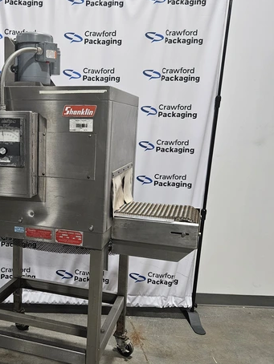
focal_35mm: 38
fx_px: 401
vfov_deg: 48.9
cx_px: 57
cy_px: 193
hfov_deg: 36.5
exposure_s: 1/170
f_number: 1.8
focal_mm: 5.4
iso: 400
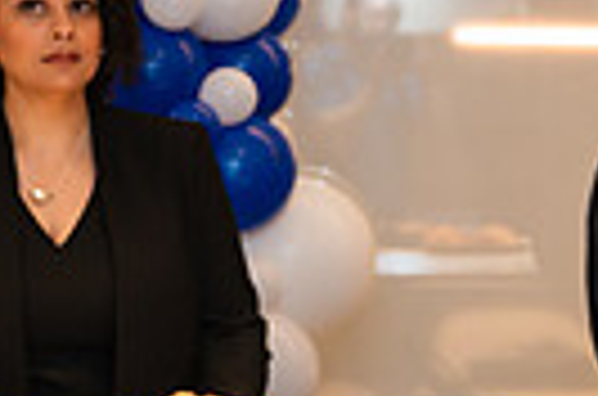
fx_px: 3265
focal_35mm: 197
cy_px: 356
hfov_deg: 10.0
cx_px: 985
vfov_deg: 6.9
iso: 400
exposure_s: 1/160
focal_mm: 45
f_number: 3.2
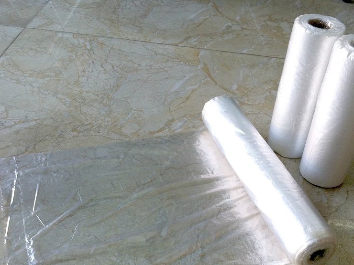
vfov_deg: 29.5
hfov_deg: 38.9
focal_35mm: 49
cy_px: 169
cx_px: 189
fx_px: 501
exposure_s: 1/50
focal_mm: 3.85
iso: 100
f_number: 2.8
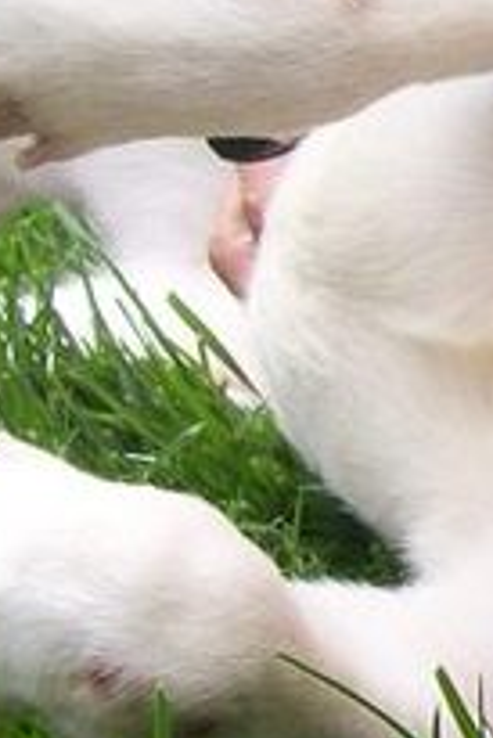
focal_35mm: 140
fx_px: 2871
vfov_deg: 14.6
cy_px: 558
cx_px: 1274
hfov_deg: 8.7
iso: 80
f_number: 2.7
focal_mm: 6
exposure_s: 1/763
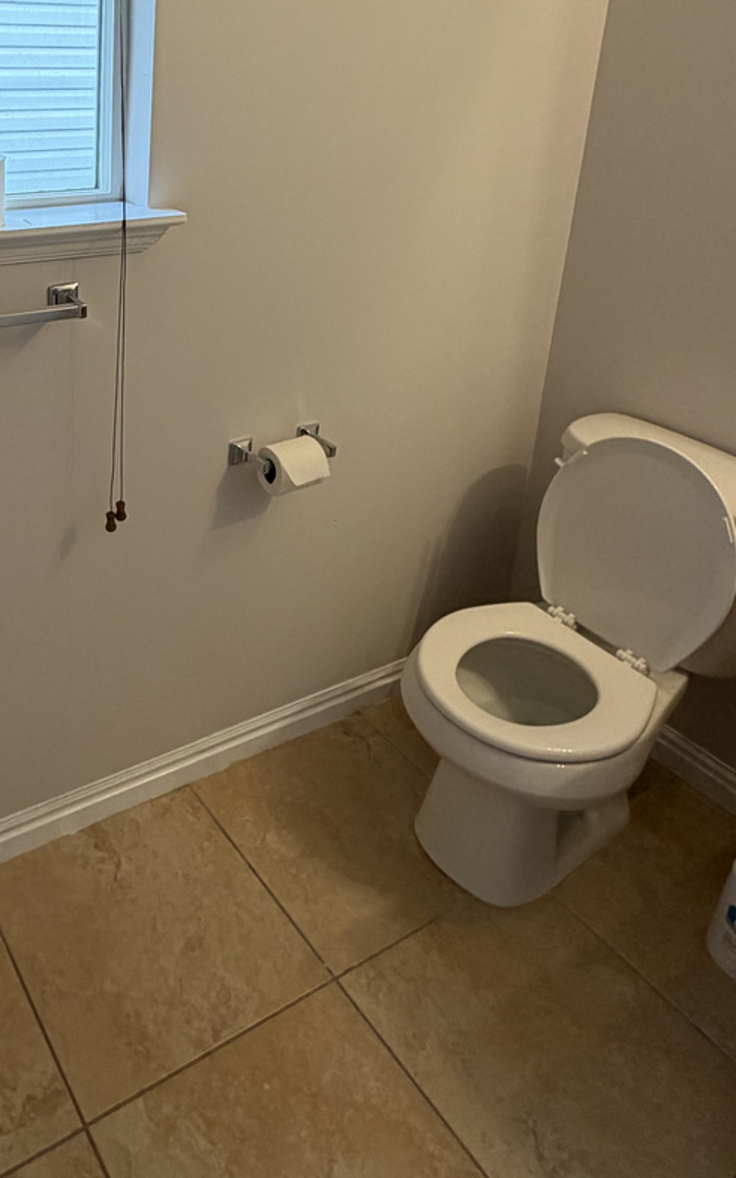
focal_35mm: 29
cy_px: 295
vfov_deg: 61.1
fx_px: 931
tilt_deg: -15.5
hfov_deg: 40.5
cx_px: 100
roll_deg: -1.5
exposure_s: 1/60
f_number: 2.2
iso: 160
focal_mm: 2.22
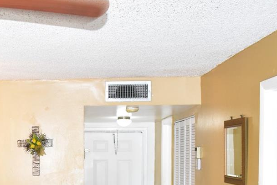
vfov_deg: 16.7
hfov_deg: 24.3
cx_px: -12
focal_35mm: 79
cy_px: 205
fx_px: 608
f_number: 5
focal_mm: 20
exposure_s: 1/60
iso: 1800
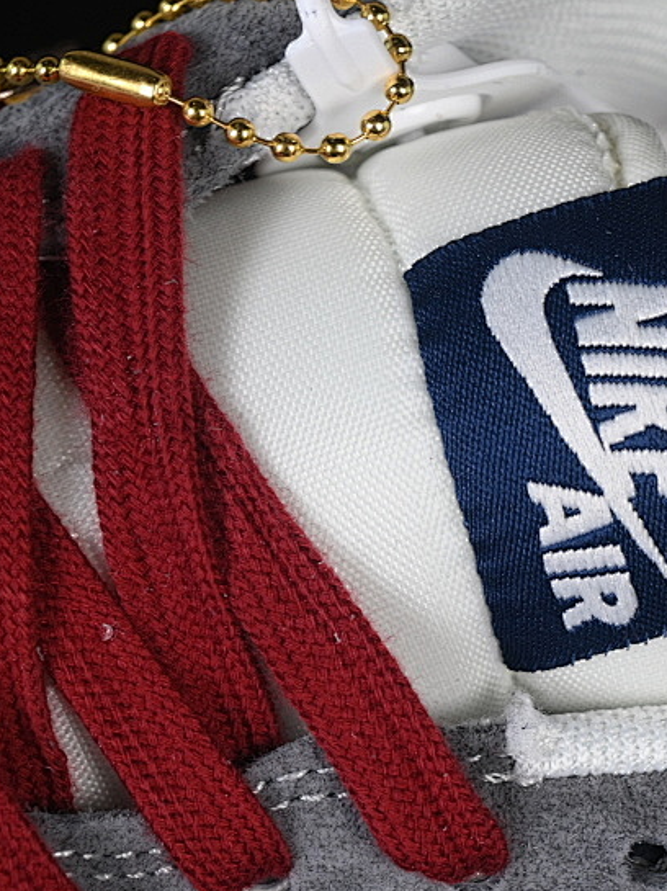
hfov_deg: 10.4
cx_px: 392
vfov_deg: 13.8
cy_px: 520
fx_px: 3678
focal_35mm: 143
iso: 160
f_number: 7.1
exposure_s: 1/80
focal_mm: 50
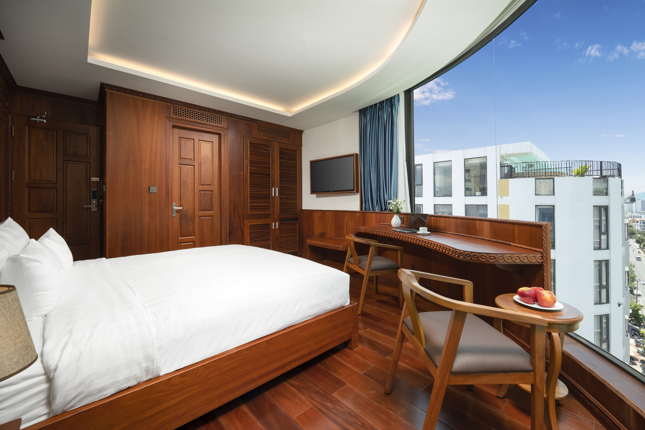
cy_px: 215
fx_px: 251
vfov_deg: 81.2
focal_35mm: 14
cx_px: 322
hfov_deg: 104.3
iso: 400
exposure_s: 1/100
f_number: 11
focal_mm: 14
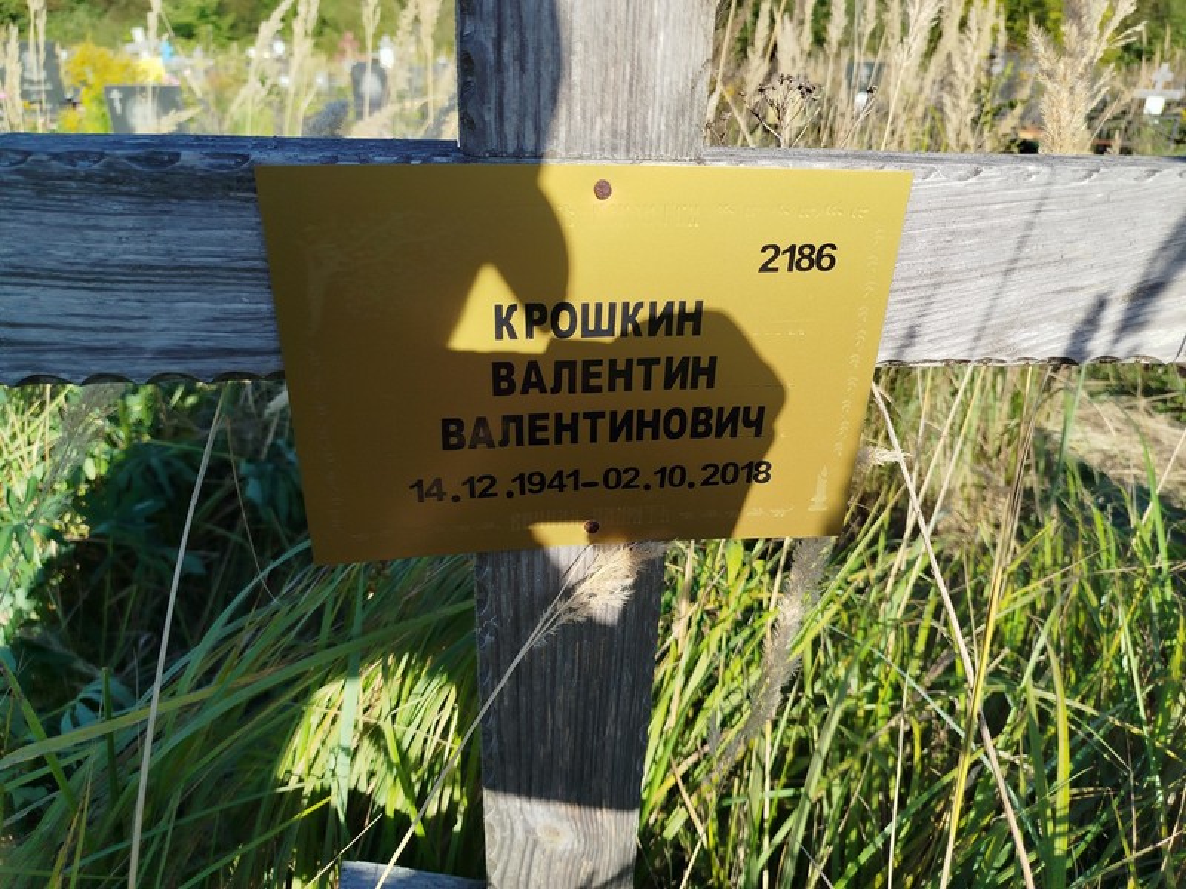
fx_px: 822
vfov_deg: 56.8
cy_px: 444
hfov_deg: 71.6
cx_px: 593
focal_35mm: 24
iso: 50
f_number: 1.7
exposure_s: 1/672
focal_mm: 5.31
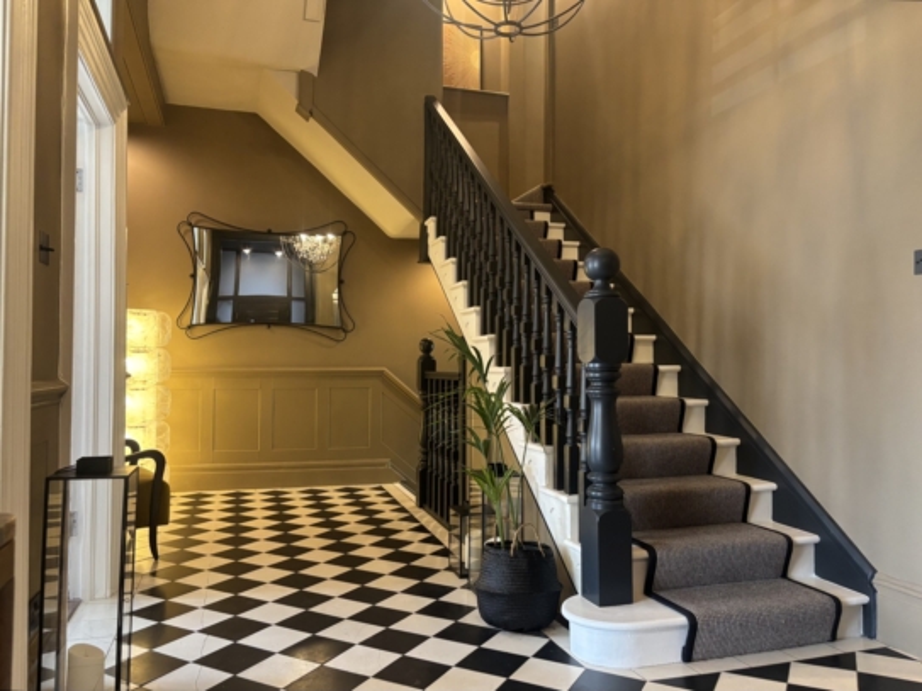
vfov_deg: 53.0
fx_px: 692
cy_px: 346
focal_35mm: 26
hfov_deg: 67.3
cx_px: 461
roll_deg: +1.0
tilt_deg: +1.2
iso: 200
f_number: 1.6
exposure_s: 1/50
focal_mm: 5.96
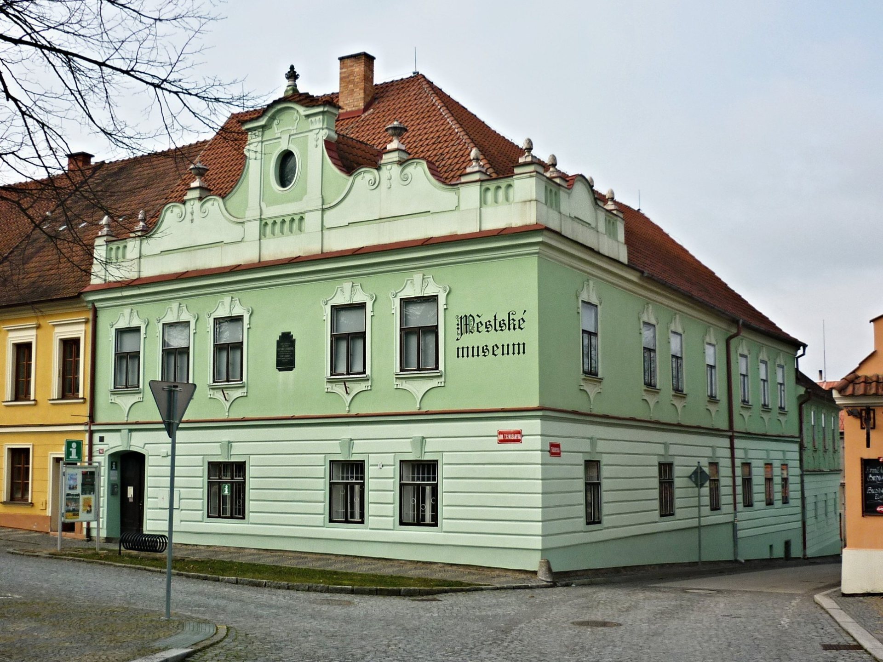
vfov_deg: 42.9
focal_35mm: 33
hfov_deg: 55.4
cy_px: 331
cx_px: 442
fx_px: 842
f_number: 8
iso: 80
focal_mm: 5.5
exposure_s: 1/125
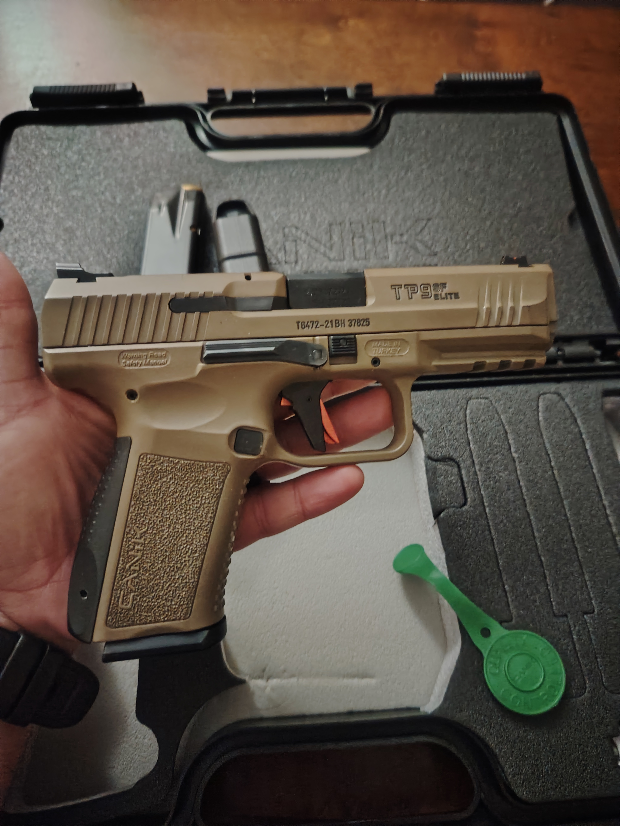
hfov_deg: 56.8
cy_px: 413
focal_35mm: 24
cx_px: 310
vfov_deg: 71.6
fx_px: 573
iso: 14144
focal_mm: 5.25
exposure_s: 1/16.7
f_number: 1.75
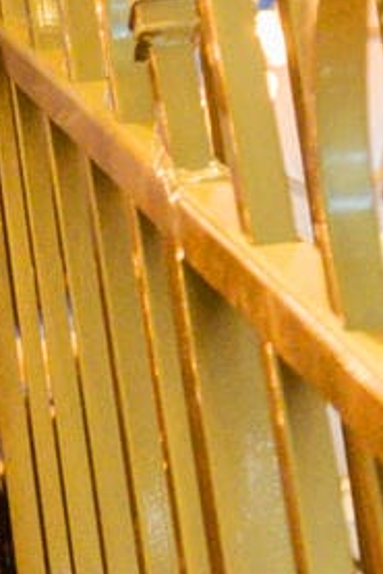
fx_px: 2486
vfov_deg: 12.8
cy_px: 680
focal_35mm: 156
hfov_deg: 7.7
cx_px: -743
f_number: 4
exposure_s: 1/60
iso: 3200
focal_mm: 24
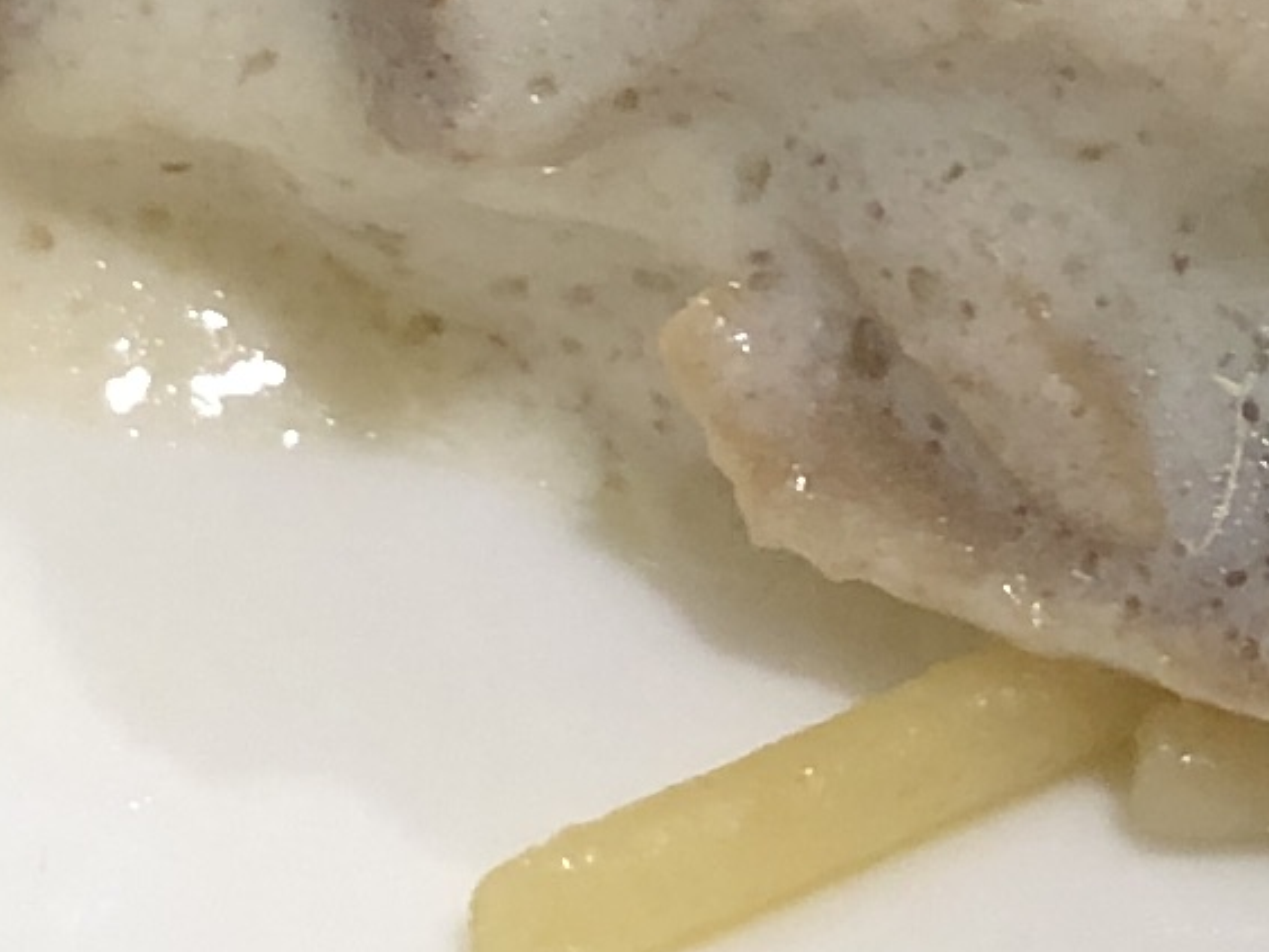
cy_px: -608
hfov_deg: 9.9
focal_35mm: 200
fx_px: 7332
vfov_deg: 7.3
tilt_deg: -49.5
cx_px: 1091
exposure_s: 1/17
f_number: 1.8
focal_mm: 3.99
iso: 40
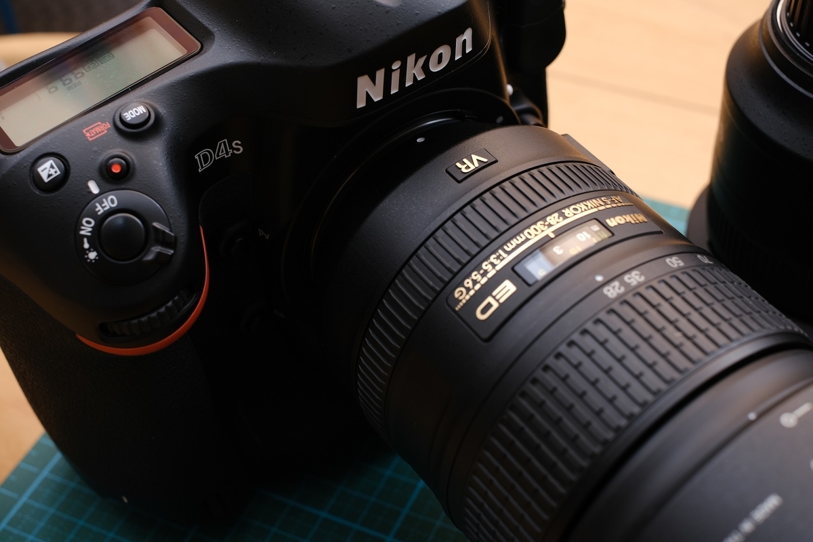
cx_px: 406
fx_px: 1197
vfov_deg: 25.5
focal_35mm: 53
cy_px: 271
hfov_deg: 37.5
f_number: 5.6
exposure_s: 1/125
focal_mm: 35
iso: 200
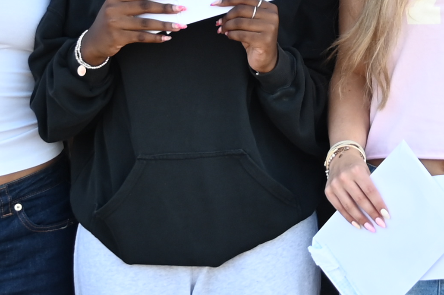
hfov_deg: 10.5
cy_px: -151
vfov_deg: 7.0
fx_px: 2390
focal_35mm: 194
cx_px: 447
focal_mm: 33
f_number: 4
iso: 200
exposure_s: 1/250
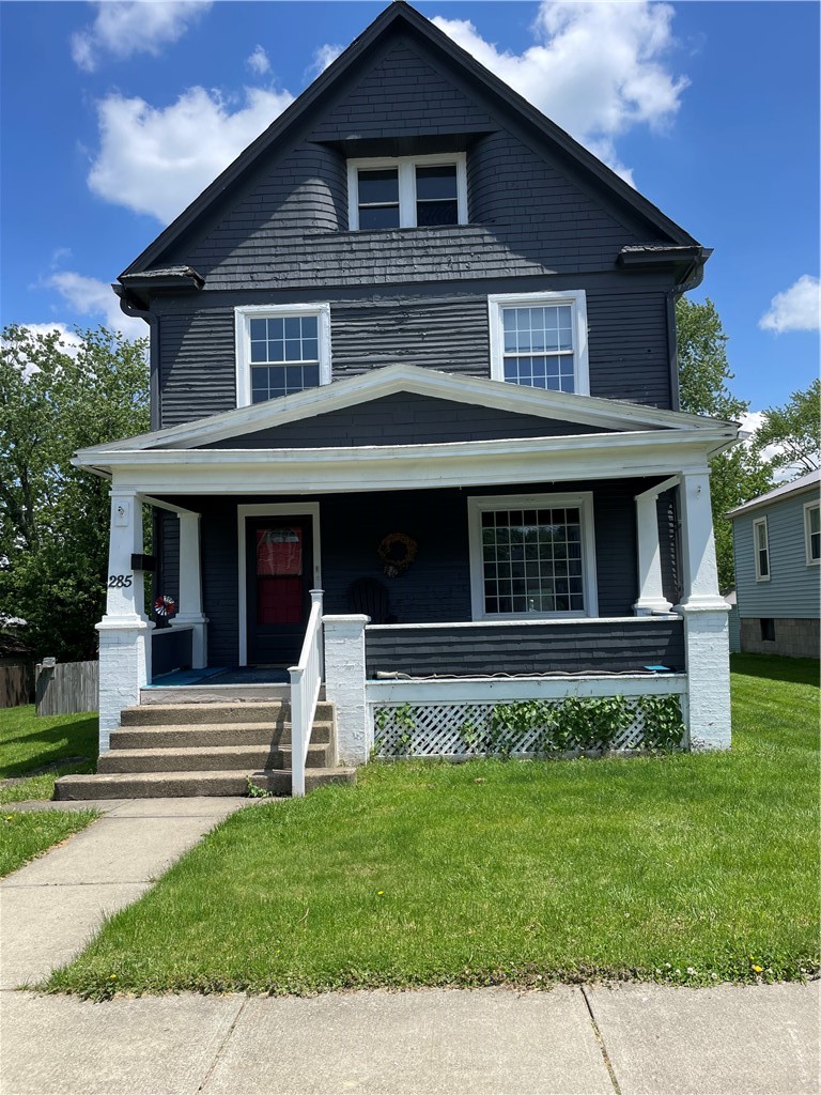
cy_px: 548
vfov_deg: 67.3
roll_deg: +2.3
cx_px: 410
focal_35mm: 26
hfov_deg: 53.1
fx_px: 822
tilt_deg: +4.5
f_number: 1.6
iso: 32
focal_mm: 4.2
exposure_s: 1/2618
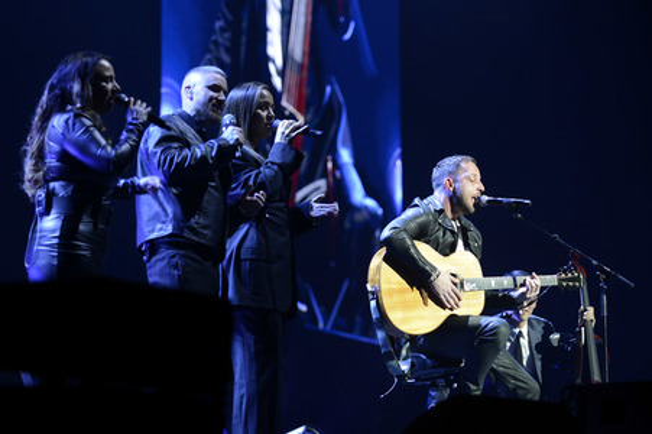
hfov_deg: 15.2
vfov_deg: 10.1
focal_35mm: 135
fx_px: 2443
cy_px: 217
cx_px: 326
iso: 800
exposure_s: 1/160
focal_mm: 135
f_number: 2.8
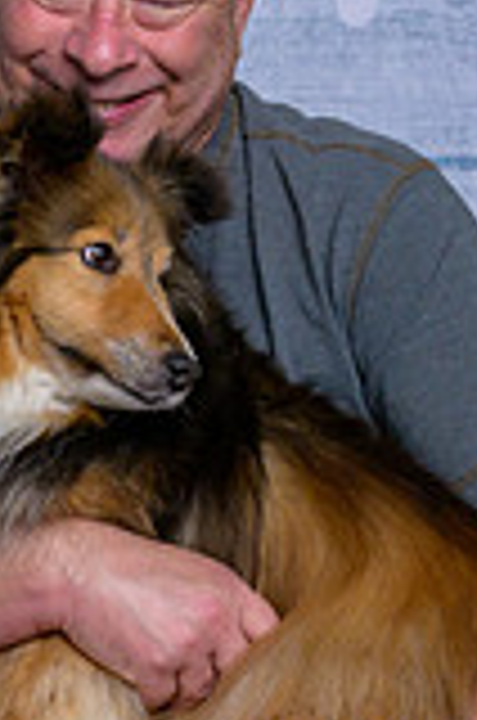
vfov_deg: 9.5
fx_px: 4331
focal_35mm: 217
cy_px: 497
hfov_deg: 6.2
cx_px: -249
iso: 400
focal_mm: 44
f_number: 10
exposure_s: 1/160
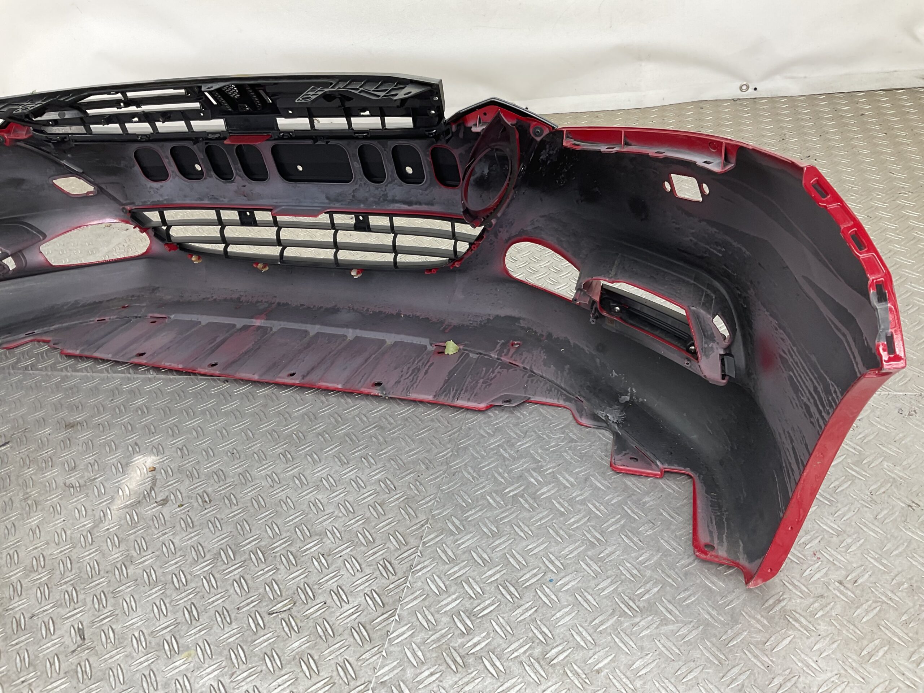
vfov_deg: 48.2
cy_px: 346
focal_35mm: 29
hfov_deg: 61.7
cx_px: 462
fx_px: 774
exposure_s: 1/100
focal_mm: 3
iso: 32
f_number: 1.8
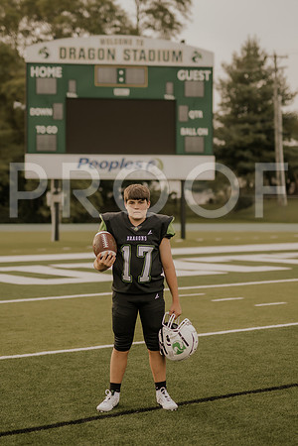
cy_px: 223
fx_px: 931
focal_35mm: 75
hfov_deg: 18.2
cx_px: 149
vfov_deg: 27.0
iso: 100
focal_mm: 50
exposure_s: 1/400
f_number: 3.5
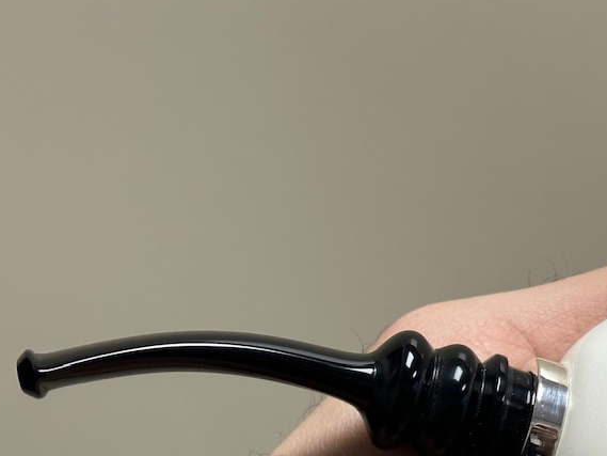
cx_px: 546
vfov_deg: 13.6
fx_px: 1894
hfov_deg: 17.9
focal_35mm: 108
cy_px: 405
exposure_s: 1/121
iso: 80
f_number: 1.78
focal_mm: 6.86
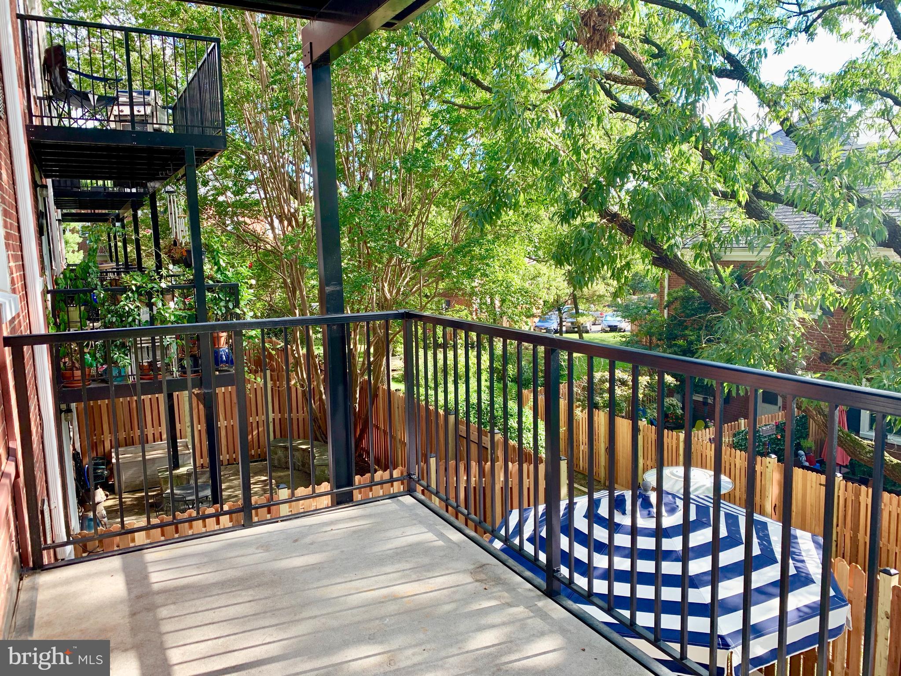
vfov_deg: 53.1
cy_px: 338
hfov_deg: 67.3
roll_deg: +2.4
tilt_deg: -8.5
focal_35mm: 26
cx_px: 450
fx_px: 677
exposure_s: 1/170
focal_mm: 4.25
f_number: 1.8
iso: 25
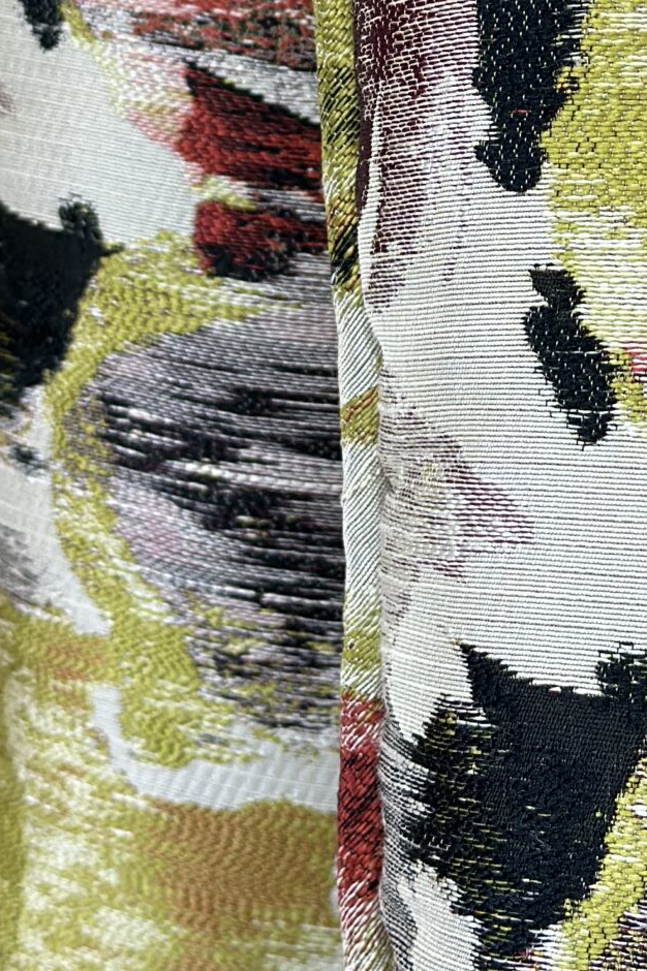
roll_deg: -0.6
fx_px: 3669
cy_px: -27
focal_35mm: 136
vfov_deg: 14.8
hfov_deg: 10.0
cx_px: 602
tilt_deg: -17.4
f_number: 1.78
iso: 100
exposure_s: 1/170
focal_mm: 6.86
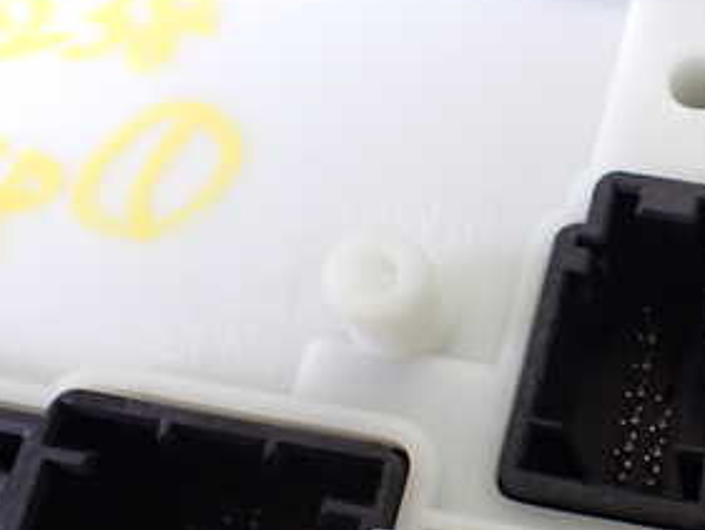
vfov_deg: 22.9
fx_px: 1304
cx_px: 713
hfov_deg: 28.3
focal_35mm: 64
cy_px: 306
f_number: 2.3
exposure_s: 1/125
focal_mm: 5.4
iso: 250
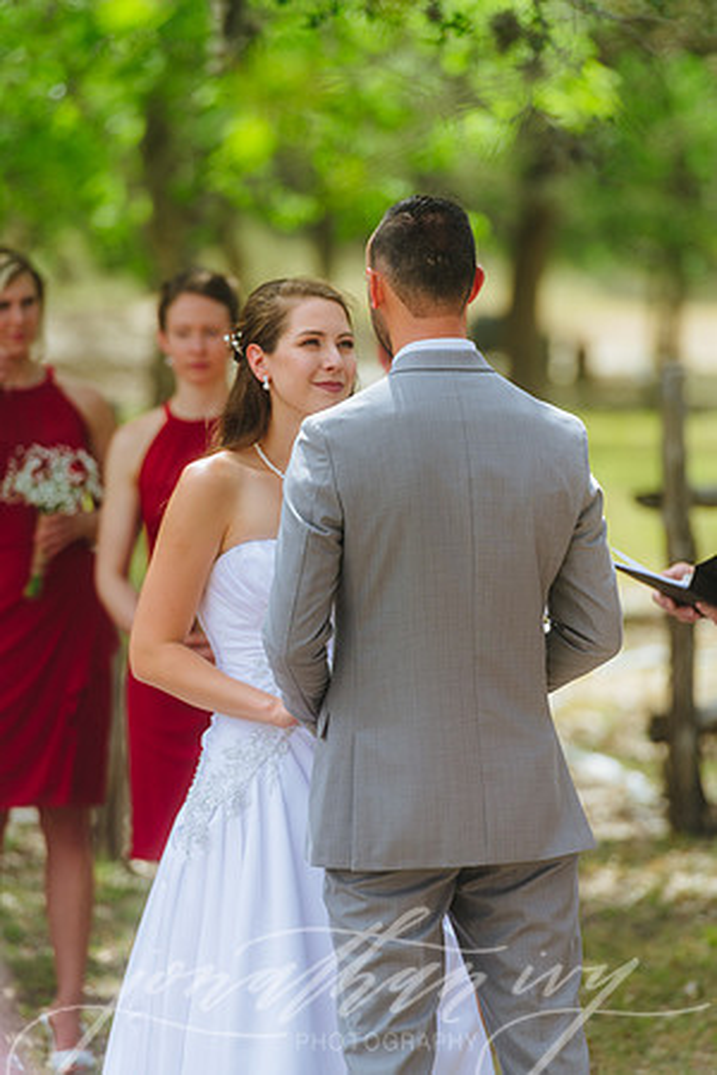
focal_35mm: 200
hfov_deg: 6.9
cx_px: 358
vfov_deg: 10.3
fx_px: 5975
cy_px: 538
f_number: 2.8
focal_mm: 200
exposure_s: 1/800
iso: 125
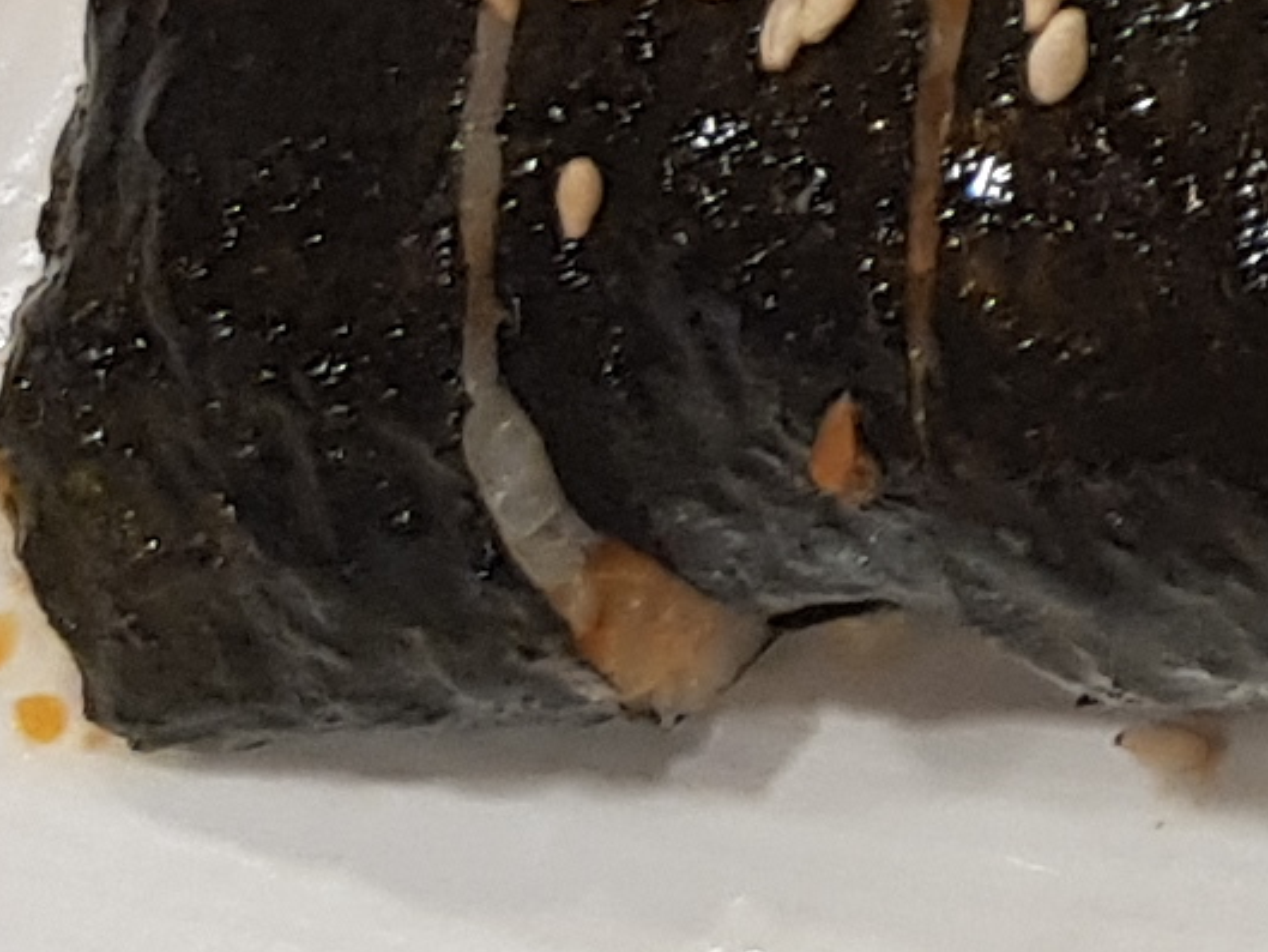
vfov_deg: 7.1
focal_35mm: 198
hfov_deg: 7.9
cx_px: 4379
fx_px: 7254
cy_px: -1247
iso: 64
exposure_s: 1/60
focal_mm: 4.3
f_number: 1.7
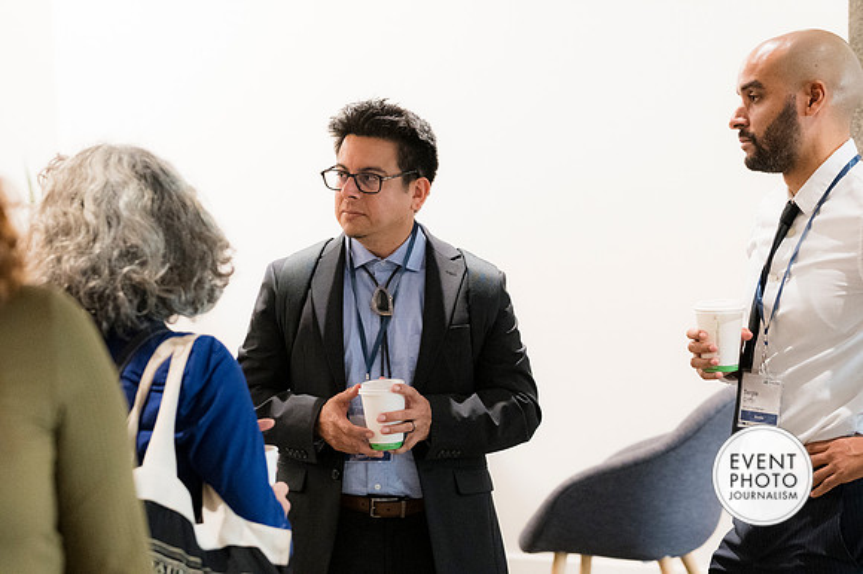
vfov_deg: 11.7
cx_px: 432
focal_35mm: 117
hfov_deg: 17.5
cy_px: 287
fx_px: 2803
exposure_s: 1/160
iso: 4000
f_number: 3.5
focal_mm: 78
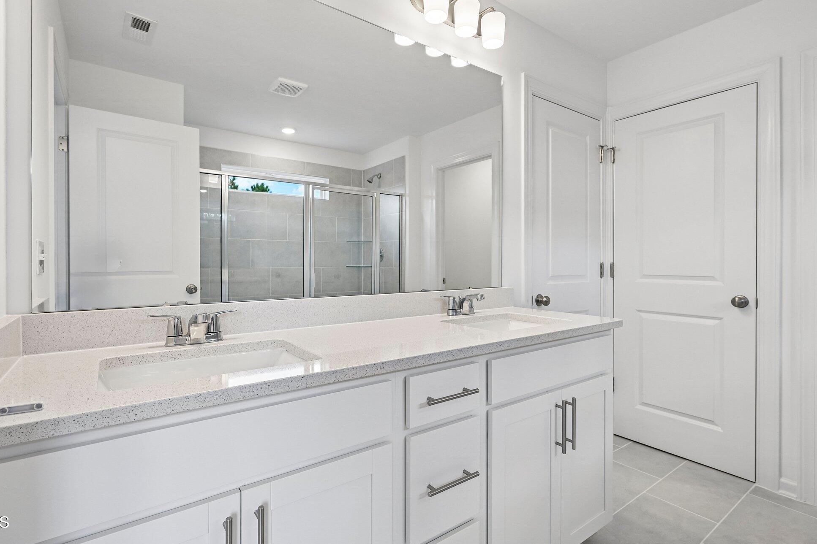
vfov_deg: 67.3
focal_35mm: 18
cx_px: 395
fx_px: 408
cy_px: 261
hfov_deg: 90.0
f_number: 8
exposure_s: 1/20
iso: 100
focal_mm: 17
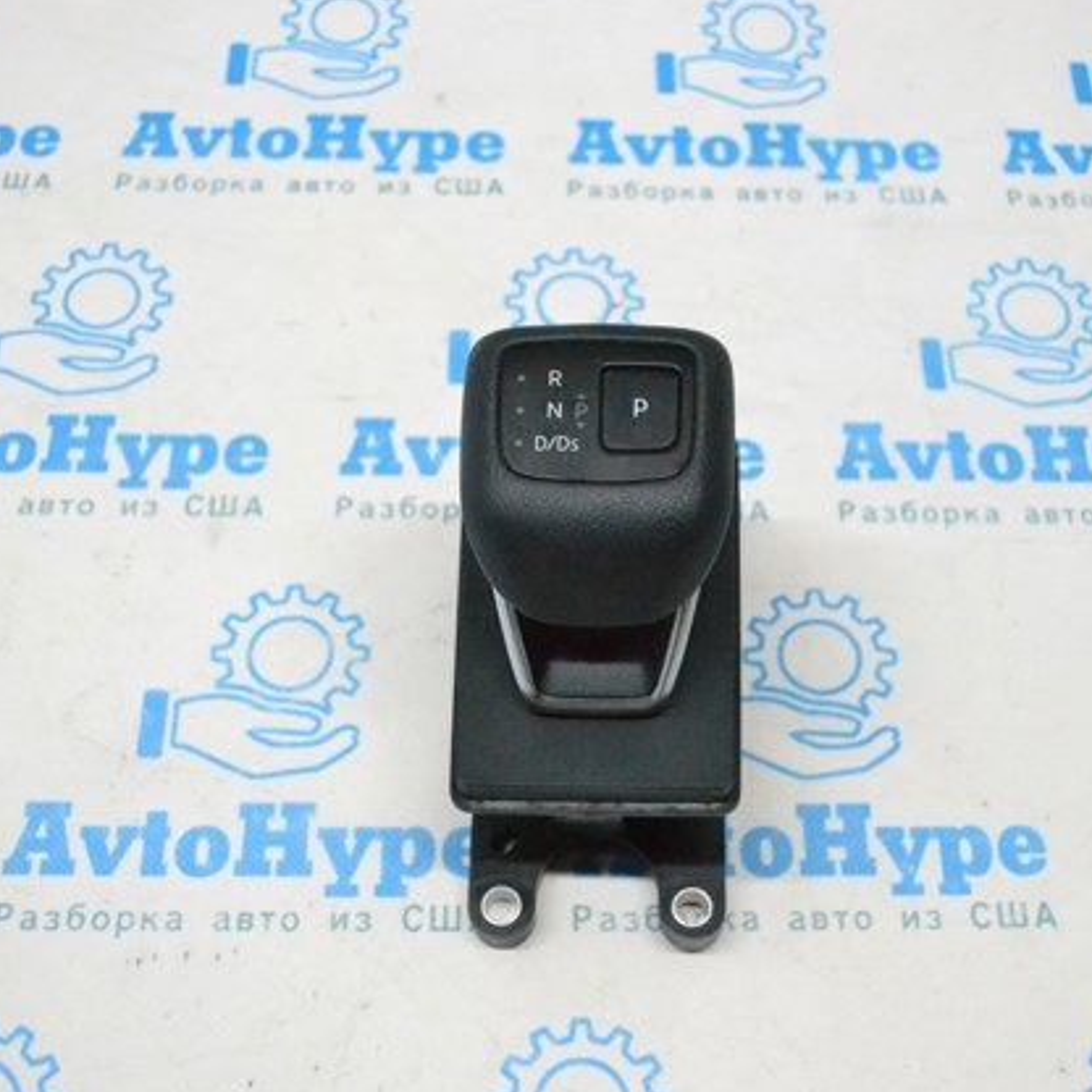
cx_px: 609
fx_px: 1677
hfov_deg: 36.0
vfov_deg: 36.1
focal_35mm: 47
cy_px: 546
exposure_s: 1/1600
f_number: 4
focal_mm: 24
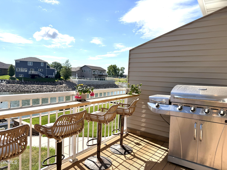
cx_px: 114
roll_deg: -2.2
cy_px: 85
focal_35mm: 24
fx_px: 157
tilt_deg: -2.4
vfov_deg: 56.8
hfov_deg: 71.6
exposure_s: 1/8130
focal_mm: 6.76
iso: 80
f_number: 1.78
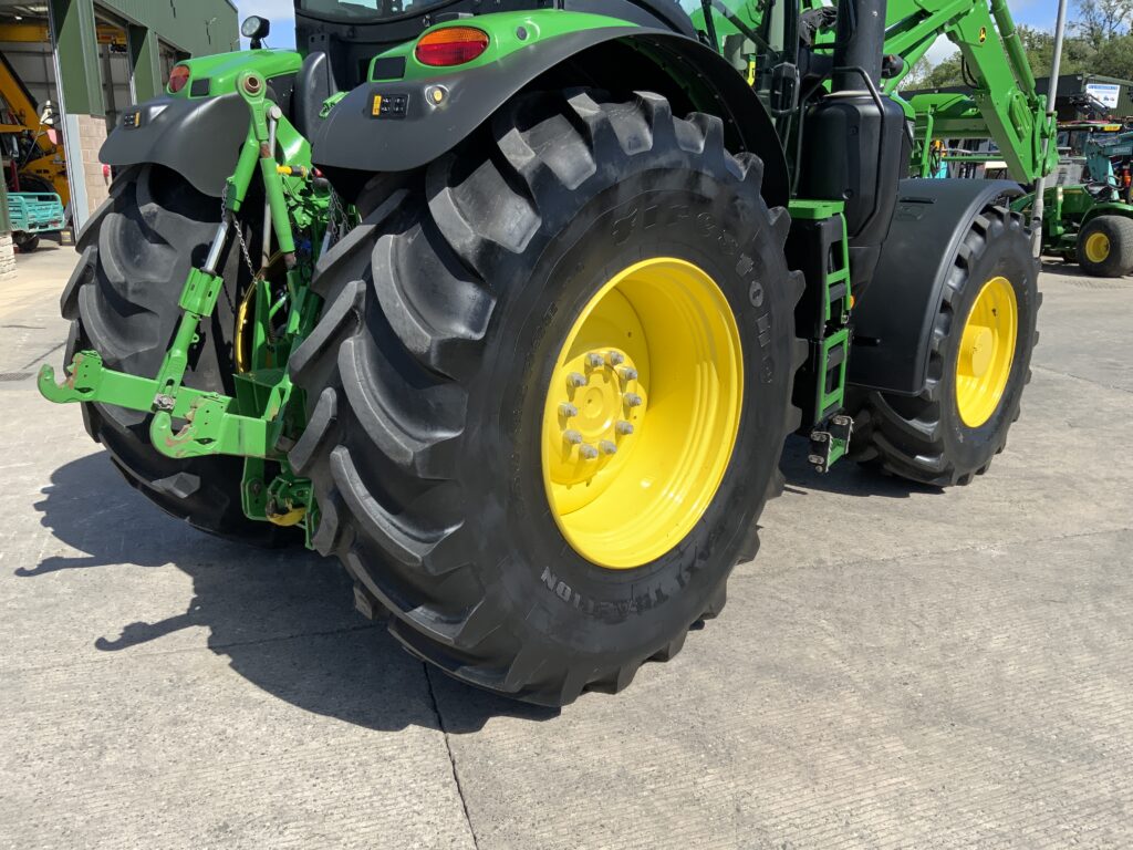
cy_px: 425
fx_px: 949
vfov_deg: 48.2
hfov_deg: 61.7
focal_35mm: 29
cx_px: 566
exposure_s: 1/1412
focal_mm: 3
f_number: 1.8
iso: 16
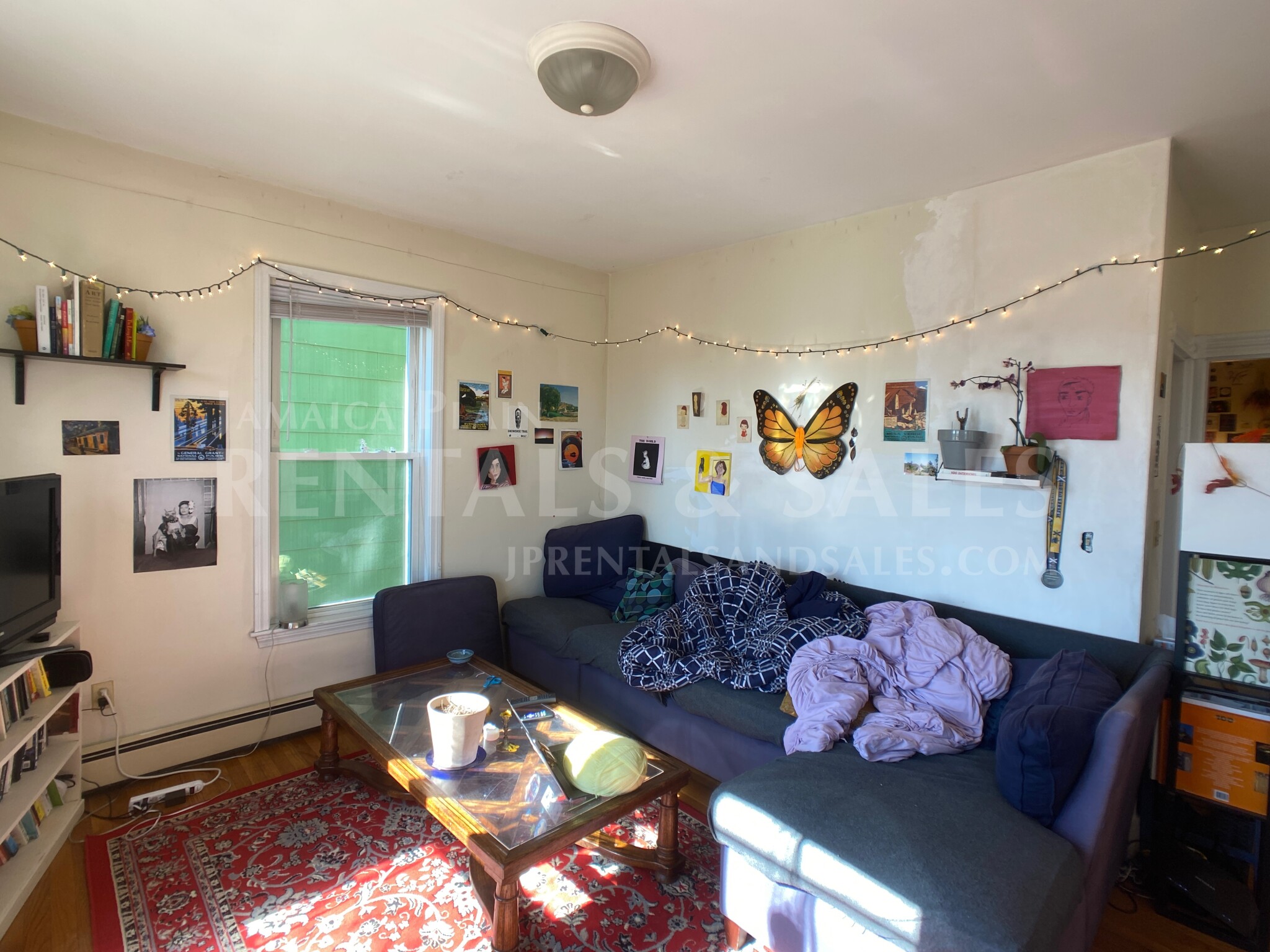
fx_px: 954
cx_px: 635
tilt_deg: -1.8
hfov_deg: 67.3
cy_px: 476
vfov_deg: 53.1
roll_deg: -1.4
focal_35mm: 26
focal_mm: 4.25
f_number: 1.8
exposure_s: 1/120
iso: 50
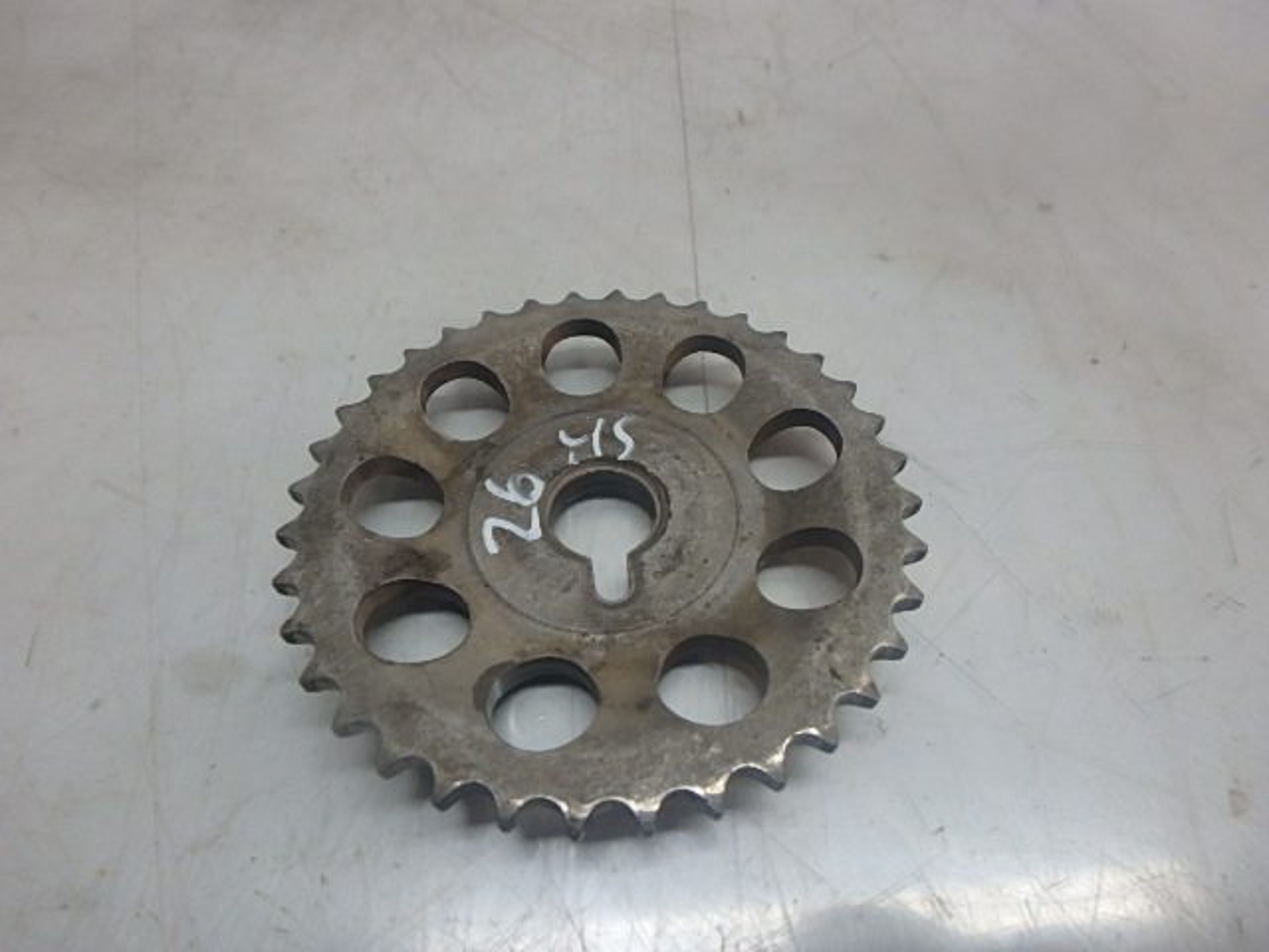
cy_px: 476
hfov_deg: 79.0
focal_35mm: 21
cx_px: 634
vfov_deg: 63.4
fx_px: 770
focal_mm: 3.7
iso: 200
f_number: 3.5
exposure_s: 1/50
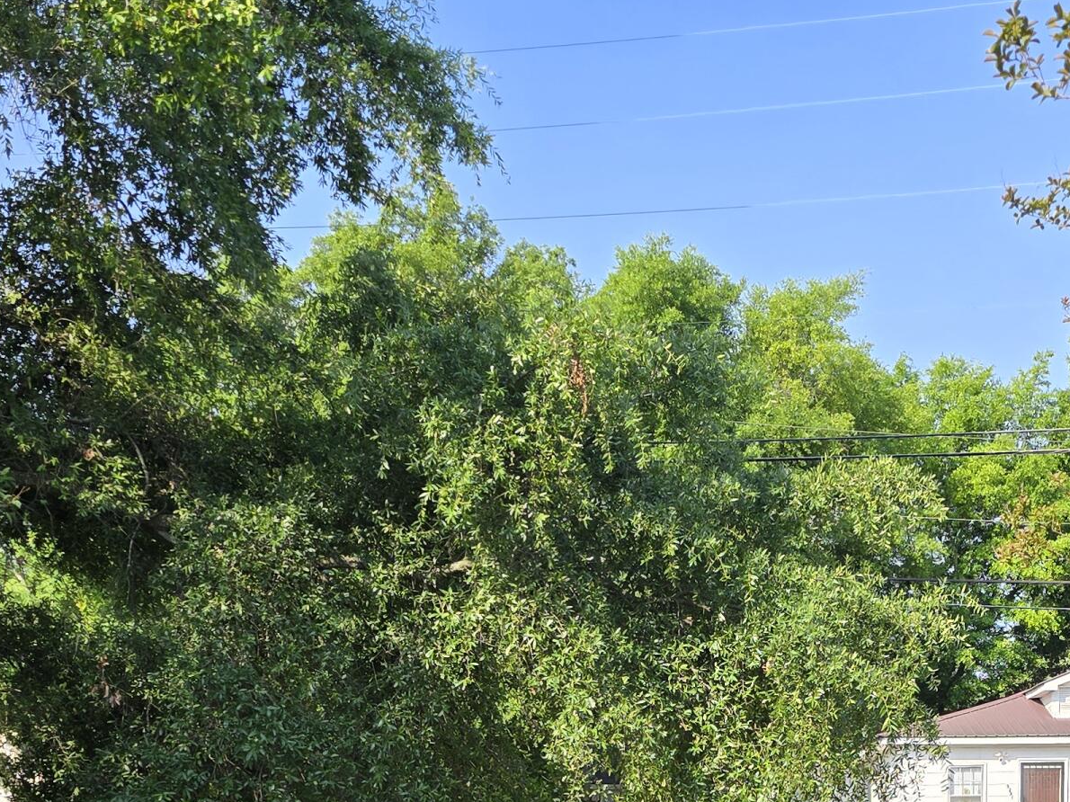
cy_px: 989
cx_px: 709
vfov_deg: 22.9
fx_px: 1792
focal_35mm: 58
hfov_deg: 33.0
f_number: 1.7
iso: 12
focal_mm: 6.3
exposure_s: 1/319
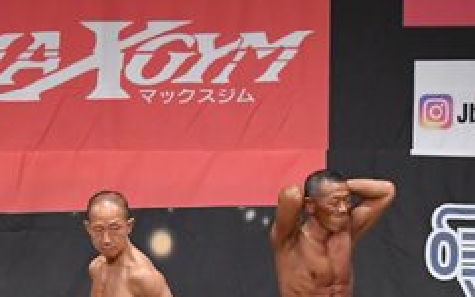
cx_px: 17
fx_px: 4119
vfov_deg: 4.1
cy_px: 315
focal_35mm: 318
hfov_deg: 6.6
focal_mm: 65
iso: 5000
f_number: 5.6
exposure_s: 1/400
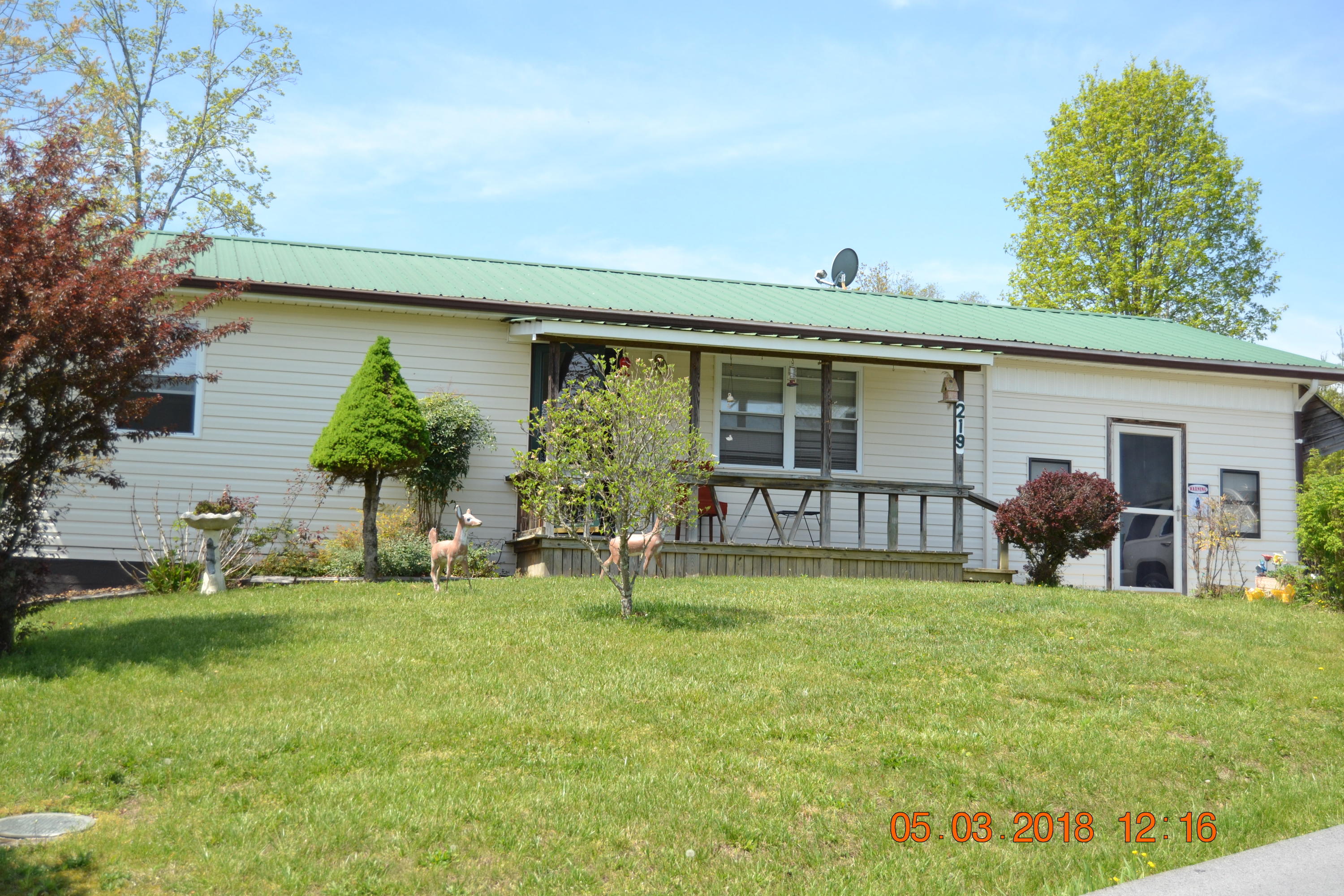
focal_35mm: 46
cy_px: 448
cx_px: 672
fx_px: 1736
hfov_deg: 42.3
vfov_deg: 28.9
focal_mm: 31
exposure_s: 1/1250
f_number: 5
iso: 400
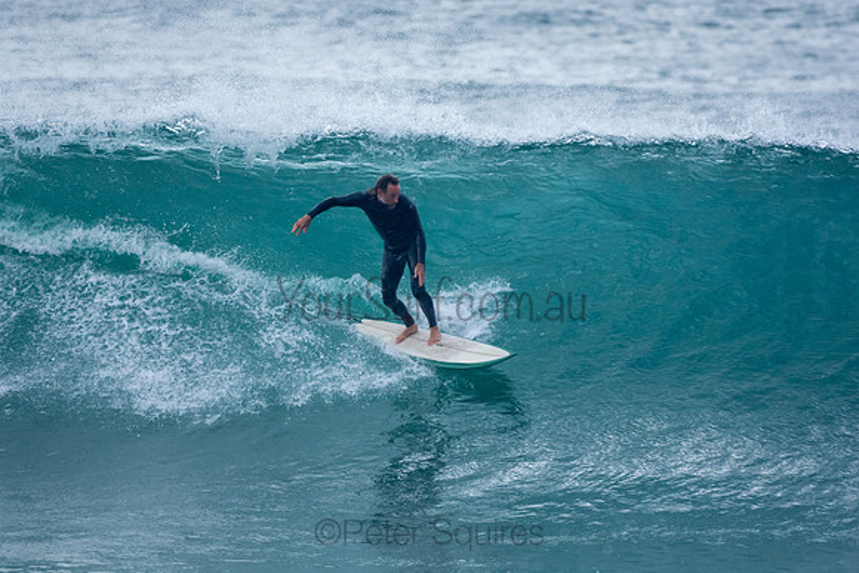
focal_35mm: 720
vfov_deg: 1.9
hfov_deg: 2.9
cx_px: 430
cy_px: 286
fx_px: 17183
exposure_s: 1/1250
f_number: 5.6
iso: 560
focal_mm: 480
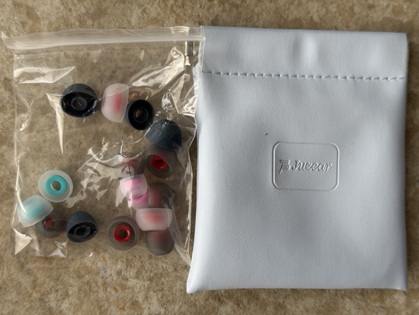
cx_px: 210
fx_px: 581
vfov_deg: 30.3
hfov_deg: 39.7
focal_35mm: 48
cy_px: 158
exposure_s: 1/342
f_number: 1.78
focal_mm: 6.76
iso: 64
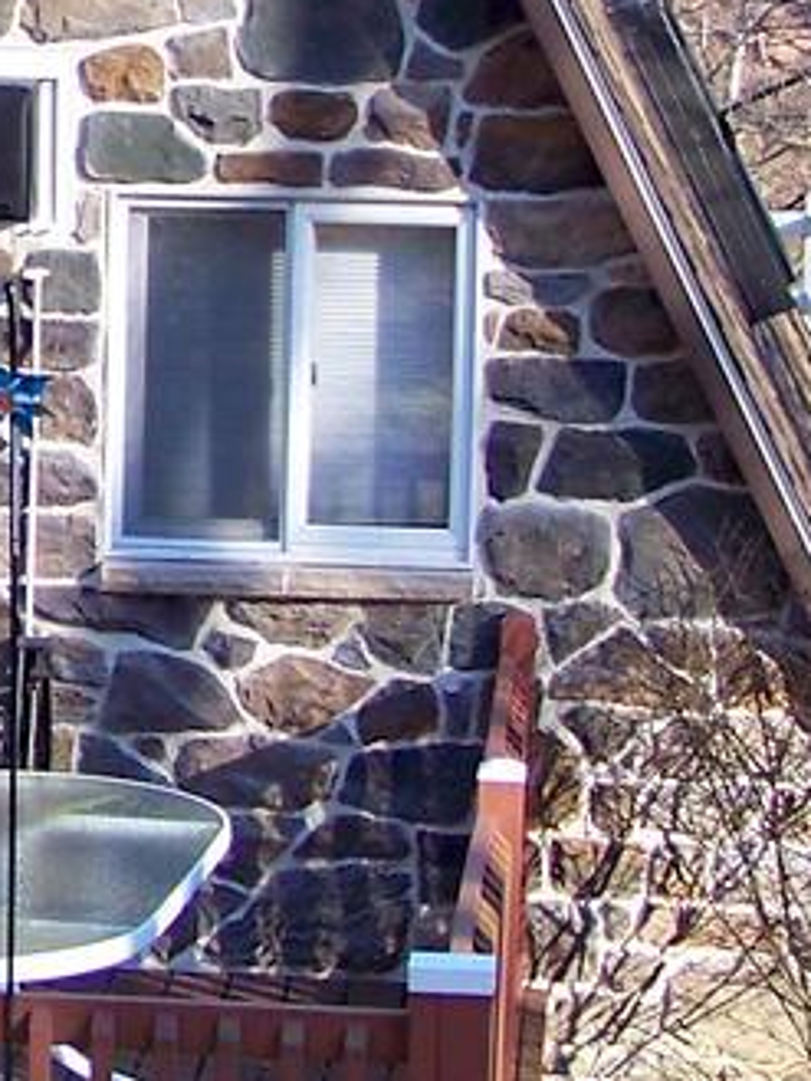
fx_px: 4808
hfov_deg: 9.3
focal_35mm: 154
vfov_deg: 12.7
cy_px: 148
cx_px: -545
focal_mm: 5.85
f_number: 2.8
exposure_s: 1/125
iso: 64
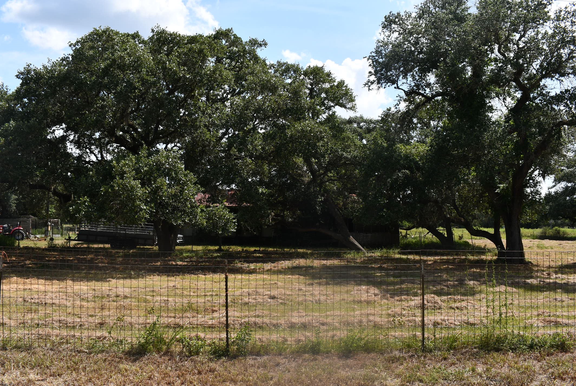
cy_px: 193
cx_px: 288
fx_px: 577
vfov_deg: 37.0
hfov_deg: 53.1
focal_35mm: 36
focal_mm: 18
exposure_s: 1/250
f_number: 8
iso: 100
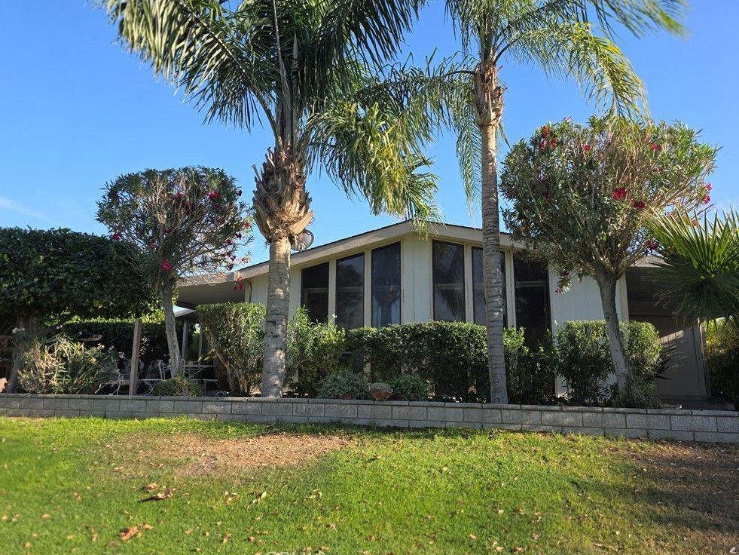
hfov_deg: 71.6
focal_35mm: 24
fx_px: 512
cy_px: 280
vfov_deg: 56.8
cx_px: 361
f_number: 1.7
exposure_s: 1/1946
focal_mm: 6.3
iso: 80
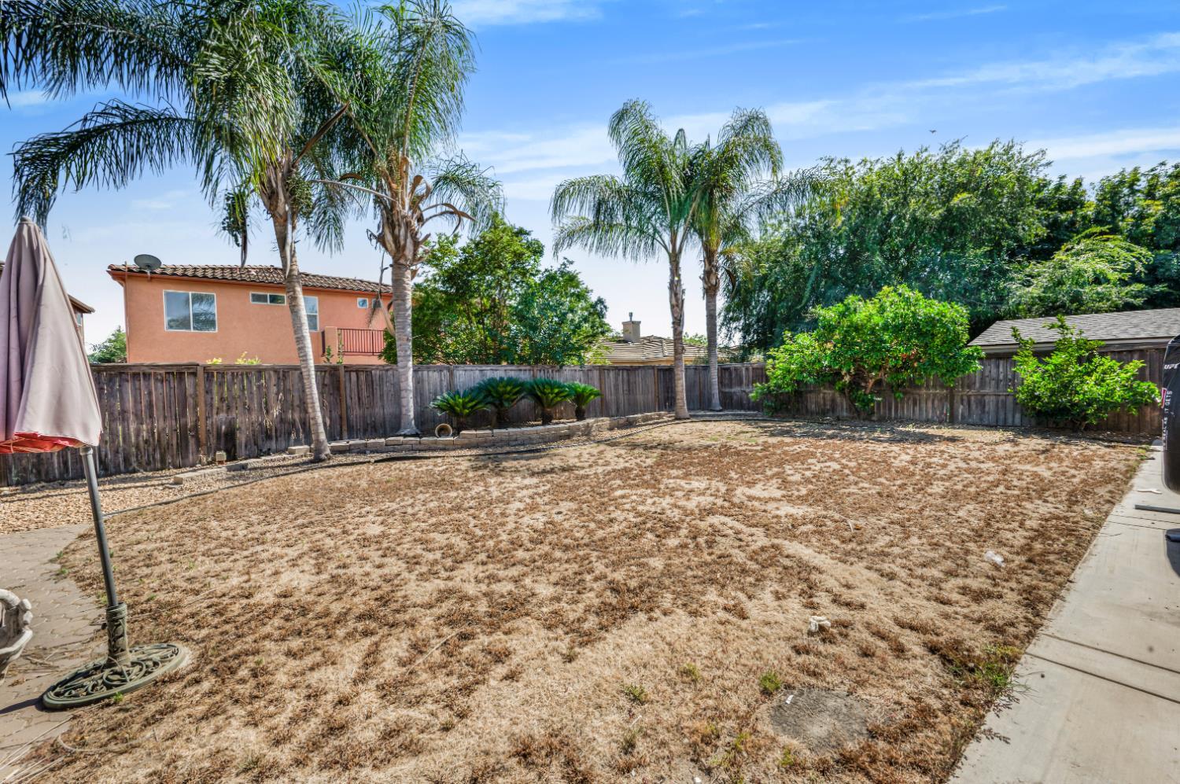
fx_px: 458
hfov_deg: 104.3
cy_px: 392
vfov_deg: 81.1
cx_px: 590
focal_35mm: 14
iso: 400
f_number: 13
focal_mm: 14
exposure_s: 1/640
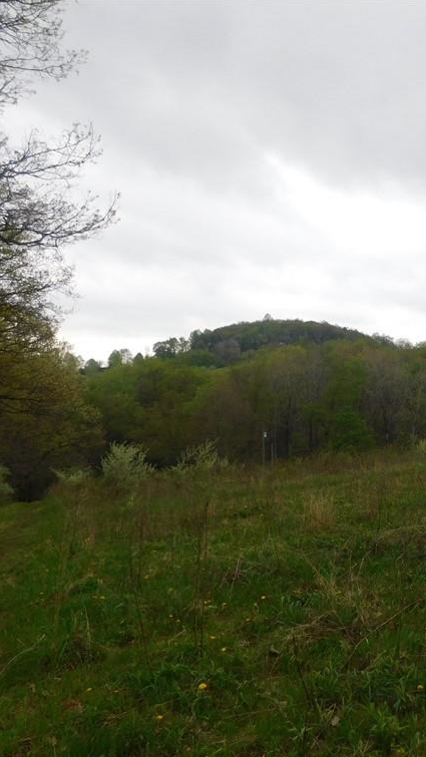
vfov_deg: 58.0
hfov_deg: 30.6
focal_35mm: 34
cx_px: 480
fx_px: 682
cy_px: 383
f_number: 3
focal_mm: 4
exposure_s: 1/320
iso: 125
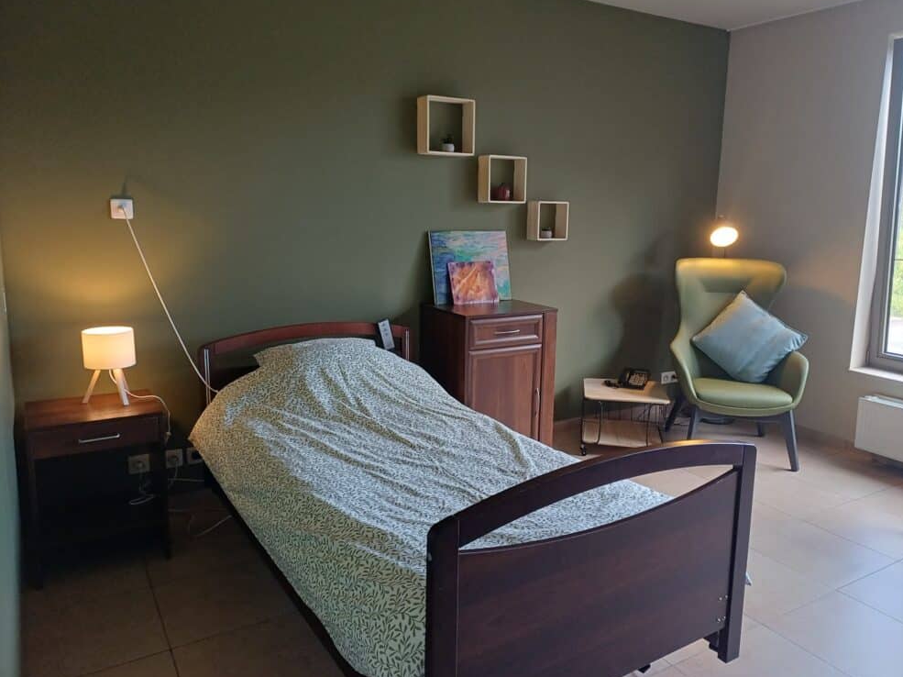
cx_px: 468
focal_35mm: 26
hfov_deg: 67.3
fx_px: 678
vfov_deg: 53.0
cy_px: 329
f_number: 1.8
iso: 200
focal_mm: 4.65
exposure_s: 1/50
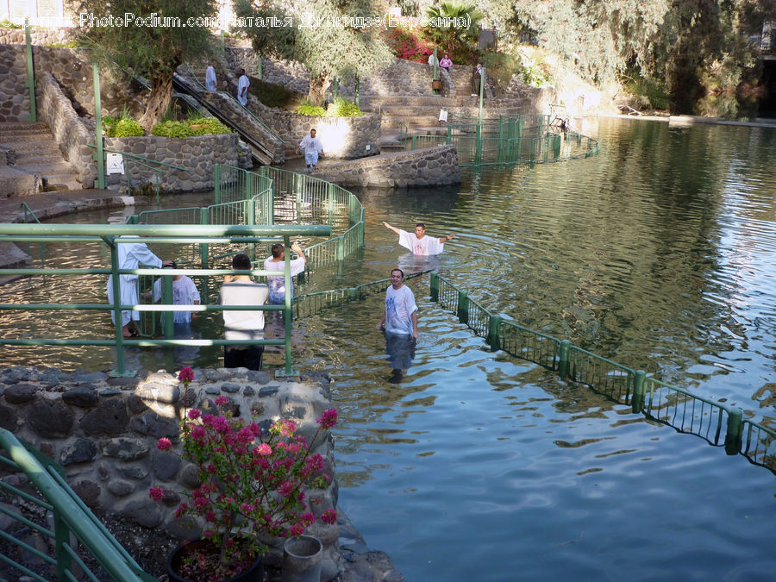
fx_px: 874
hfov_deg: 47.9
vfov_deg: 36.8
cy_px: 291
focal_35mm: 39
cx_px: 388
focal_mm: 6.4
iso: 80
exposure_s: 1/160
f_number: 3
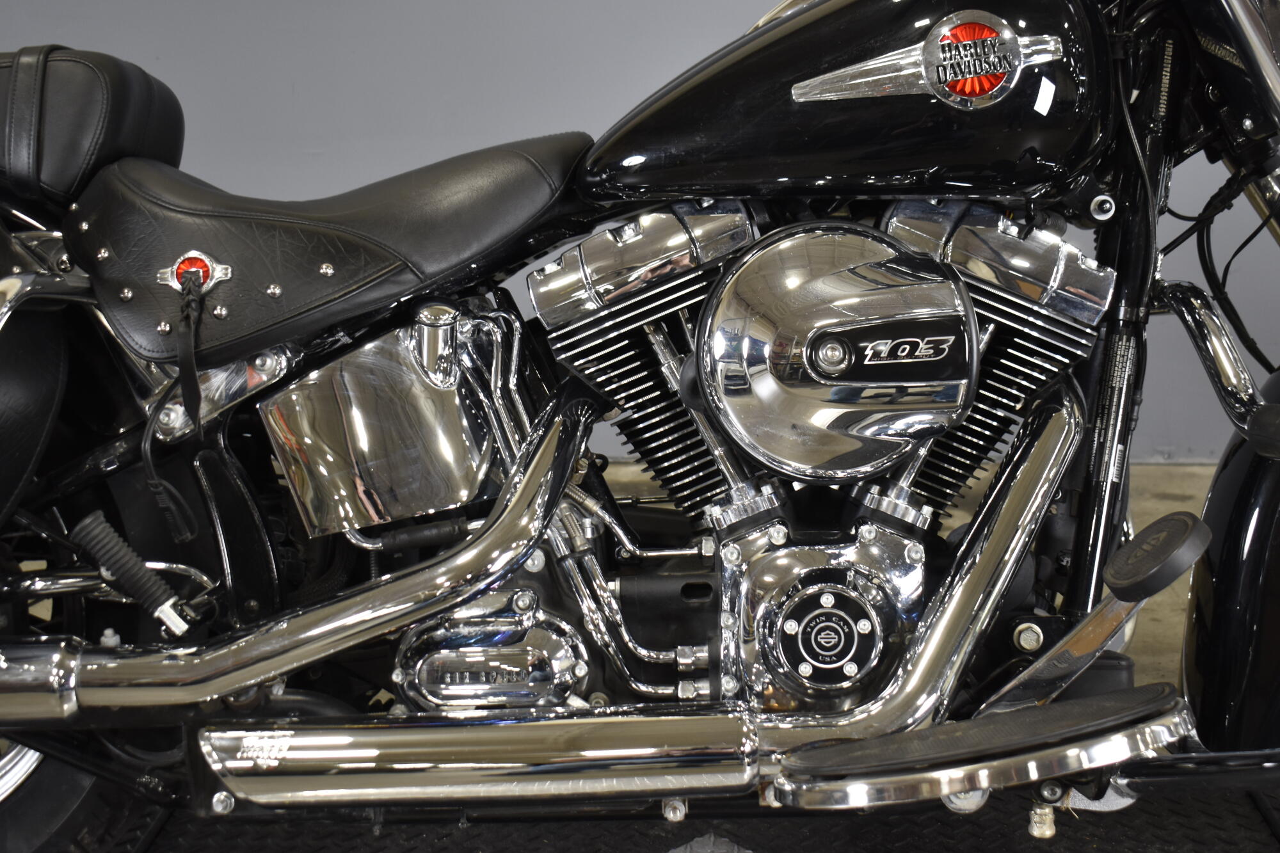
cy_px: 426
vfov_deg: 28.9
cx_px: 640
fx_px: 1653
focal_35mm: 46
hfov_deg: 42.3
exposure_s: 1/25
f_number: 4.2
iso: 400
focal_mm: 31
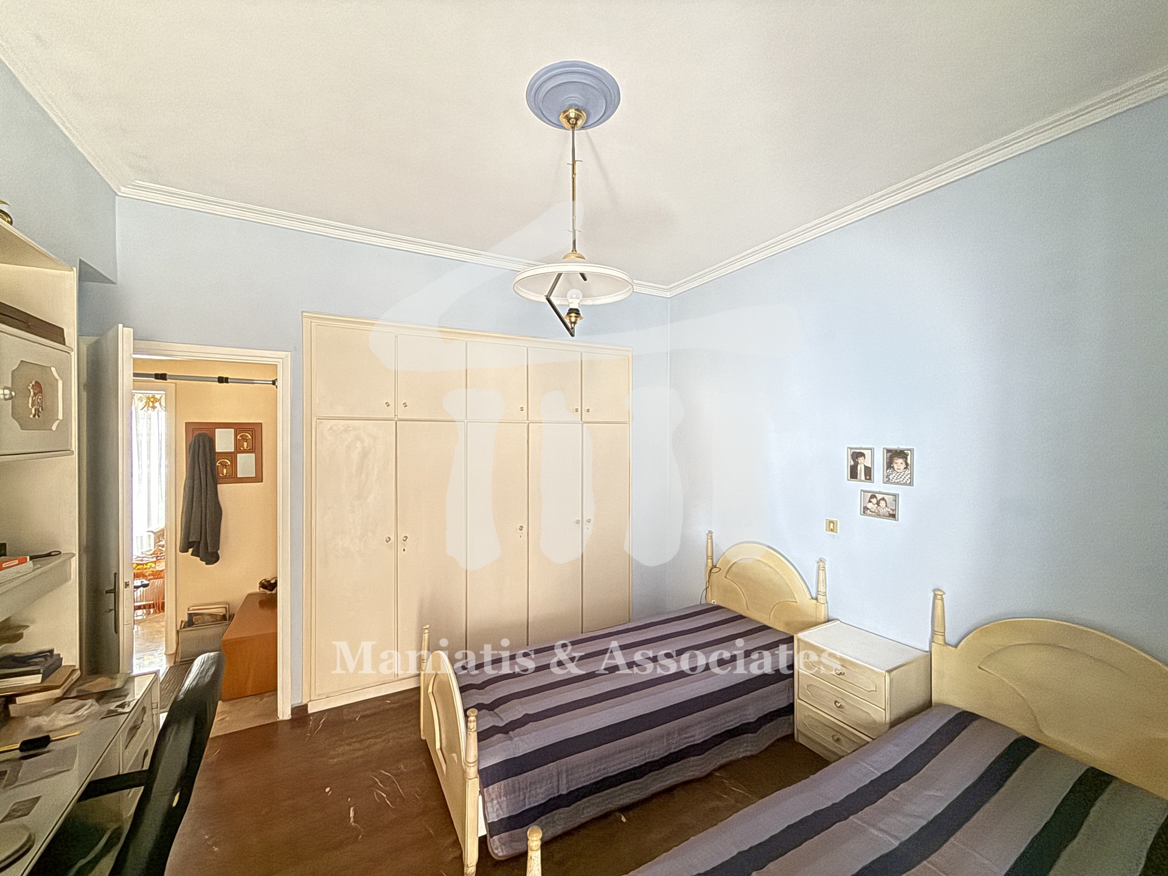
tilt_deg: +0.2
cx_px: 584
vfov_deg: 85.7
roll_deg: -0.5
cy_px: 438
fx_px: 472
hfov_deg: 102.1
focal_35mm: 14
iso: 1000
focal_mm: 2.22
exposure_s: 1/60
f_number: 2.2
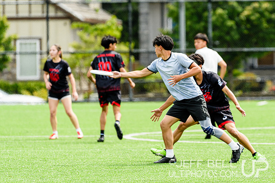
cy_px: 92
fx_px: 3009
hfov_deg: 5.2
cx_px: 181
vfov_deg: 3.5
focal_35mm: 394
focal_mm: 200
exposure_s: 1/1250
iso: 160
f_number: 3.2
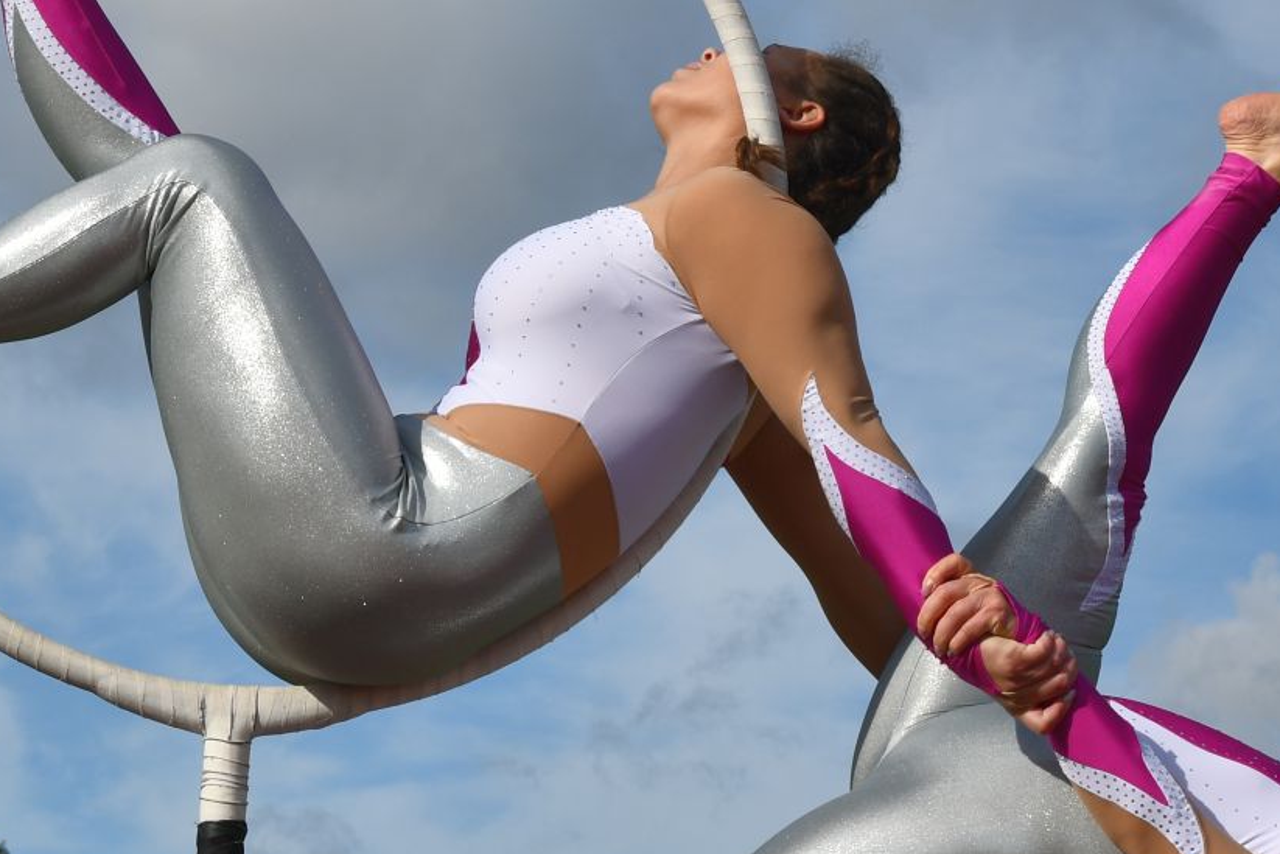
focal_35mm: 161
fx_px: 5725
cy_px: 569
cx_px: 655
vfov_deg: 8.5
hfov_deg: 12.8
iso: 100
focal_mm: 46
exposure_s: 1/400
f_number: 10
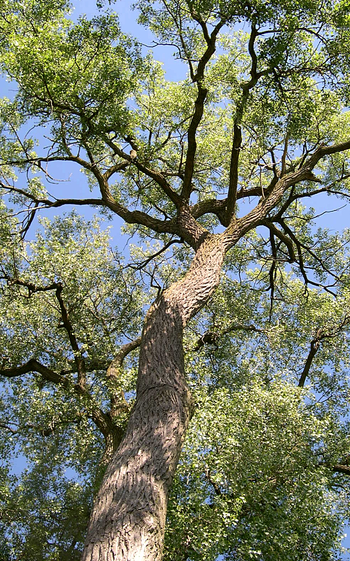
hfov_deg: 31.2
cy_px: 281
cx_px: 205
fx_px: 626
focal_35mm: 41
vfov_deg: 48.2
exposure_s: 1/467
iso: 100
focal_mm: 8
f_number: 2.8
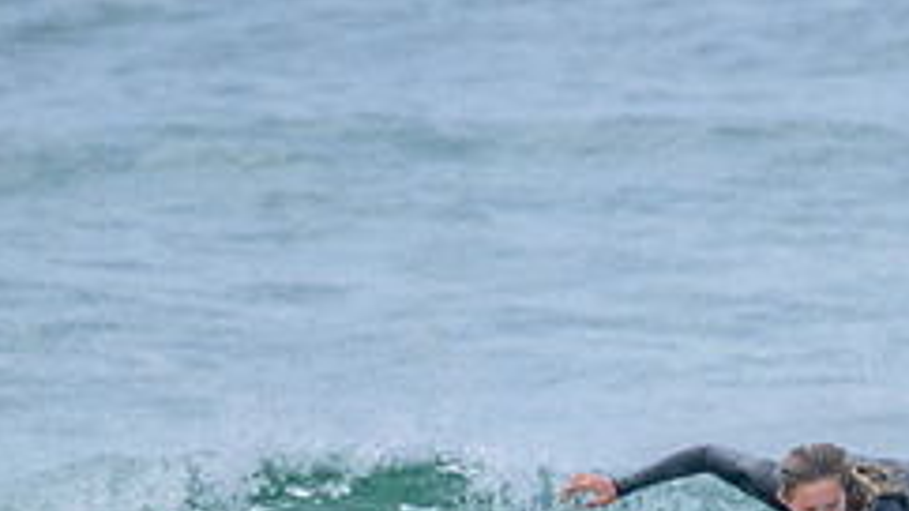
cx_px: 834
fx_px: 48316
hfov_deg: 1.1
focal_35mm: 2005
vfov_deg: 0.6
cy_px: 629
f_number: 11
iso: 4500
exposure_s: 1/1600
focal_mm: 800
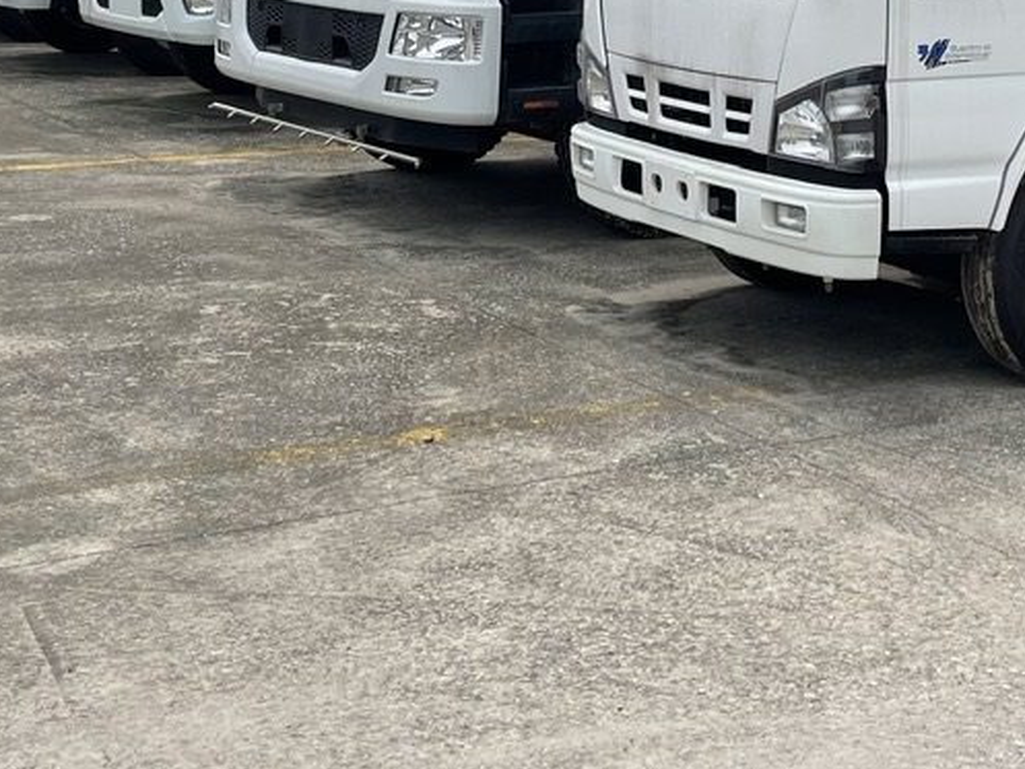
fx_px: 1984
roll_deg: -2.0
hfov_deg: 28.7
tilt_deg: +2.8
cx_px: 712
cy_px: -175
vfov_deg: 20.4
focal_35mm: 67
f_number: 1.6
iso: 32
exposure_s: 1/3610
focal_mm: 4.2
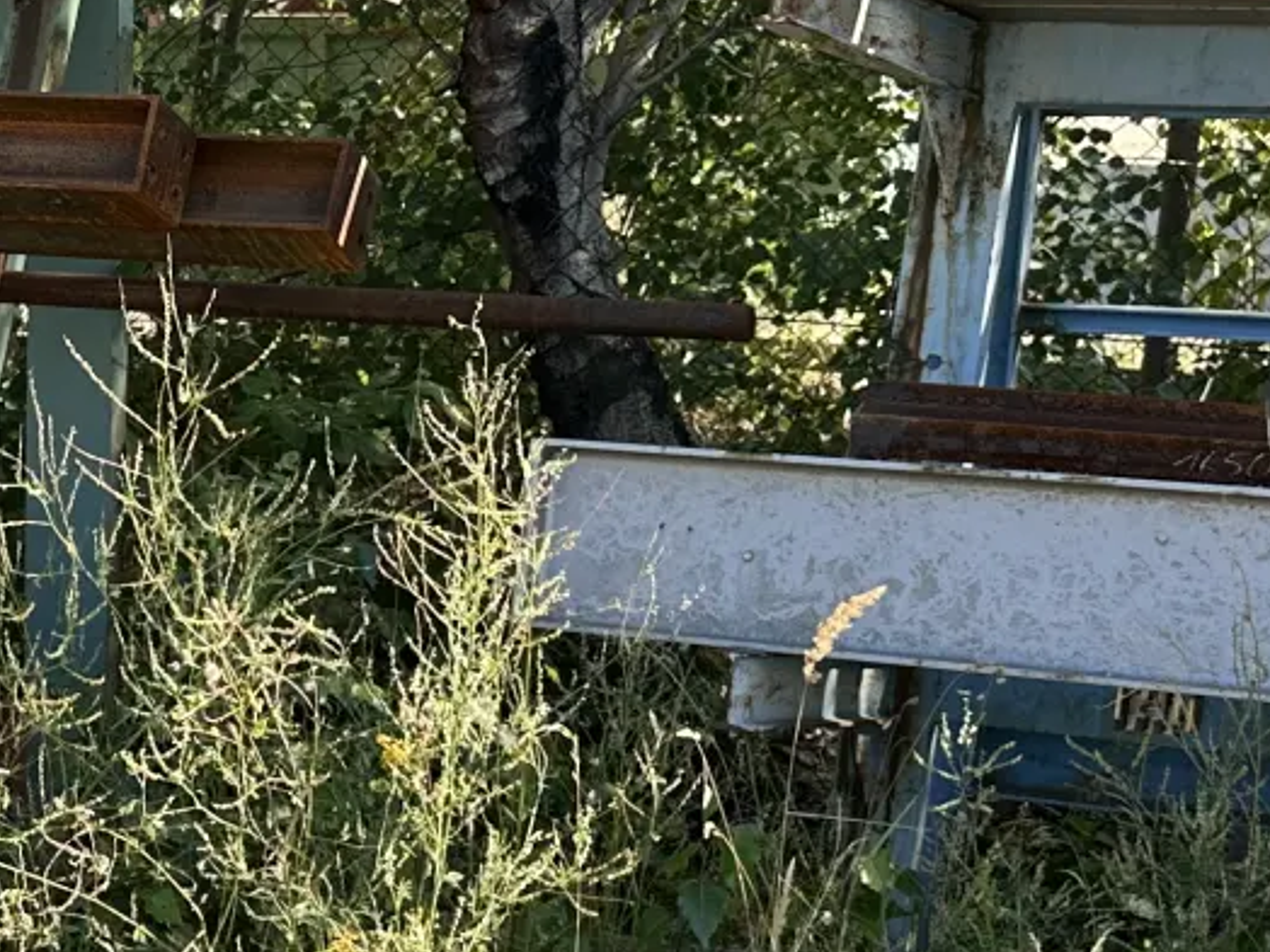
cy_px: 841
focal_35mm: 88
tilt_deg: -15.2
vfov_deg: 16.6
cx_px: -2
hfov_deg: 21.5
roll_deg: -0.8
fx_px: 3229
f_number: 1.78
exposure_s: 1/740
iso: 80
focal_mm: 6.86
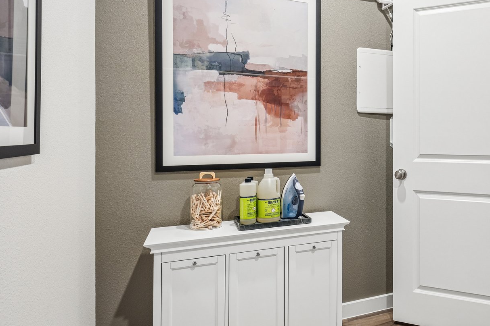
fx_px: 367
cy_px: 130
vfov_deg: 47.6
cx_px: 393
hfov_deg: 61.7
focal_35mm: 27
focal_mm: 16
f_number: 8
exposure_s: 1/8
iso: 400
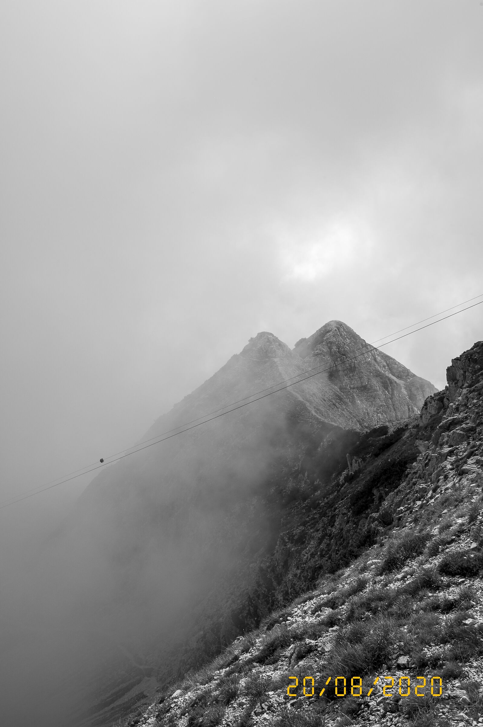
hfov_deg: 37.8
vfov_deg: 54.5
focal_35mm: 35
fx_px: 705
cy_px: 364
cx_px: 242
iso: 200
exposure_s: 1/500
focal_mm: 35
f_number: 16
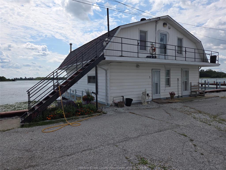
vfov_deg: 58.9
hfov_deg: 73.9
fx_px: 150
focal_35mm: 23
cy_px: 85
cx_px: 113
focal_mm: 5.4
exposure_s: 1/2977
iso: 25
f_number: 1.8
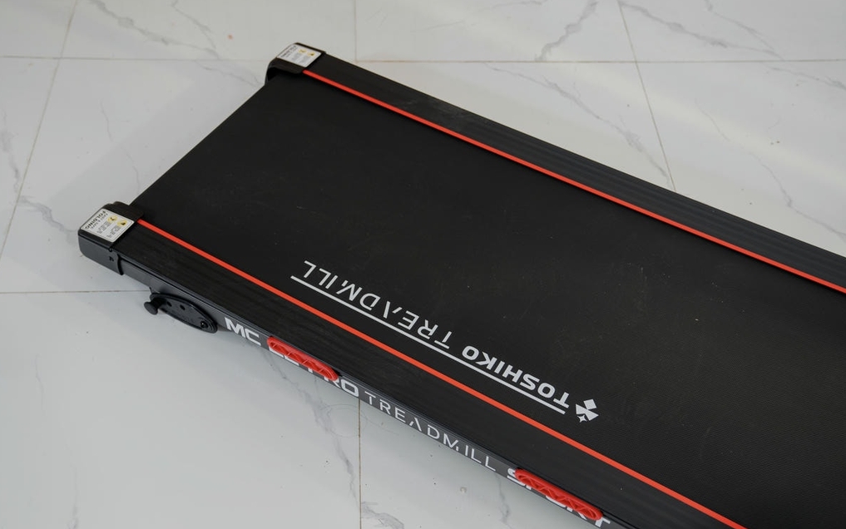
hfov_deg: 50.4
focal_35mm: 39
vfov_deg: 32.8
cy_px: 268
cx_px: 422
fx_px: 899
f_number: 3.5
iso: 250
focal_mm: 38
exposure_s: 1/250
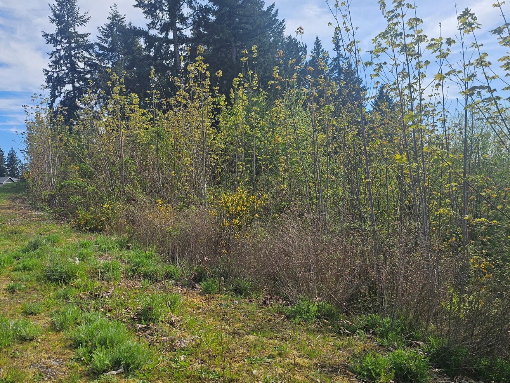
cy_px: 196
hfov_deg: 62.9
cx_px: 205
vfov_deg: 49.8
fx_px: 413
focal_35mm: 28
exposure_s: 1/715
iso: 10
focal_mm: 6.3
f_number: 1.7
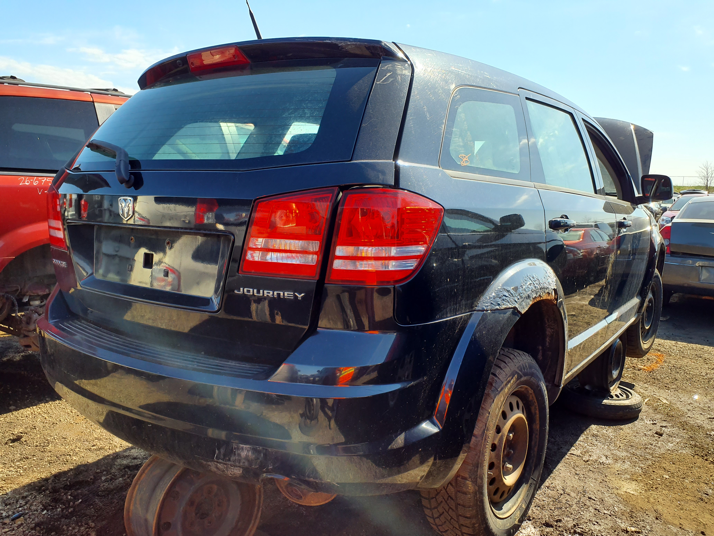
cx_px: 357
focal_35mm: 27
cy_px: 268
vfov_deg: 51.4
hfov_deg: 65.3
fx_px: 557
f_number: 1.9
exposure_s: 1/662
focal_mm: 3.58
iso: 40
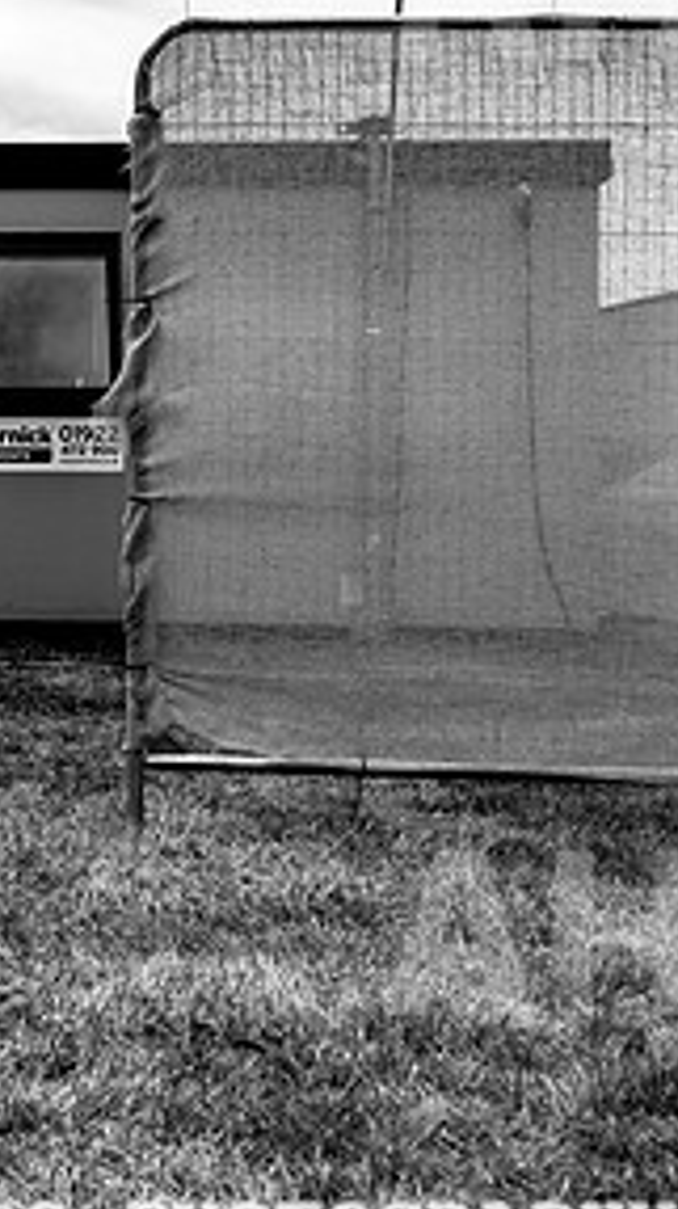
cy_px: 478
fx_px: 1729
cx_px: -181
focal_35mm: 54
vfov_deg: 38.4
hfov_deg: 20.4
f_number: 5
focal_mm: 24
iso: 280
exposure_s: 1/1000
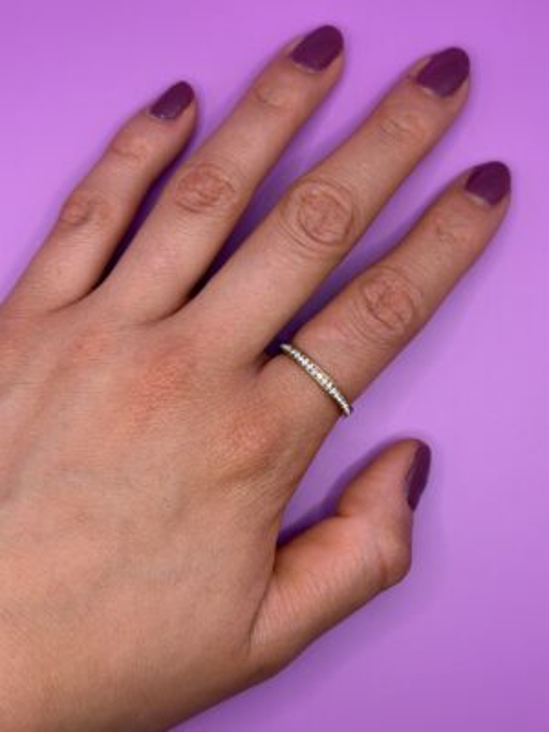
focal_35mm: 48
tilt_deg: -86.6
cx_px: 274
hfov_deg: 30.3
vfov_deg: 39.7
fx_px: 1015
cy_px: 366
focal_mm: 6.76
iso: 64
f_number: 1.78
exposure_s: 1/249
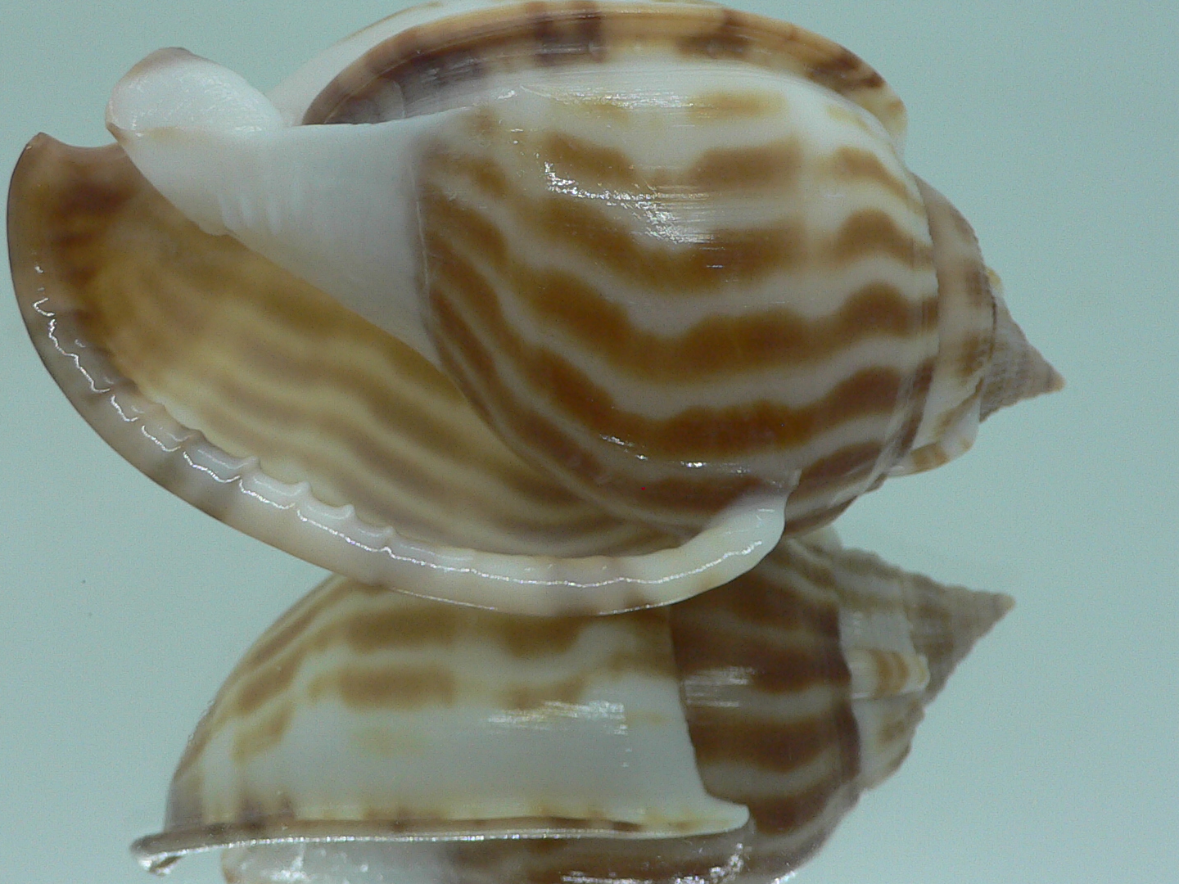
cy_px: 367
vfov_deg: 29.6
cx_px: 551
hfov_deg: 38.9
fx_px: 1669
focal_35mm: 49
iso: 80
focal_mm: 4.6
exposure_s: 1/60
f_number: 2.8
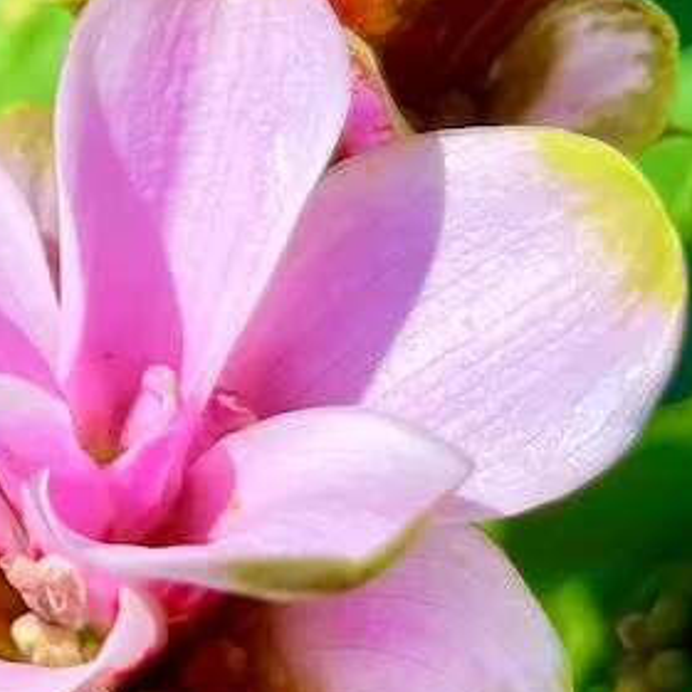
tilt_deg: -34.8
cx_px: -346
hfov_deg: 18.3
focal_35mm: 84
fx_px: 1900
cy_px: 252
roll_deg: +1.5
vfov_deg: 20.6
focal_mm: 4.2
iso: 32
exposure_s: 1/694
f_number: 1.6
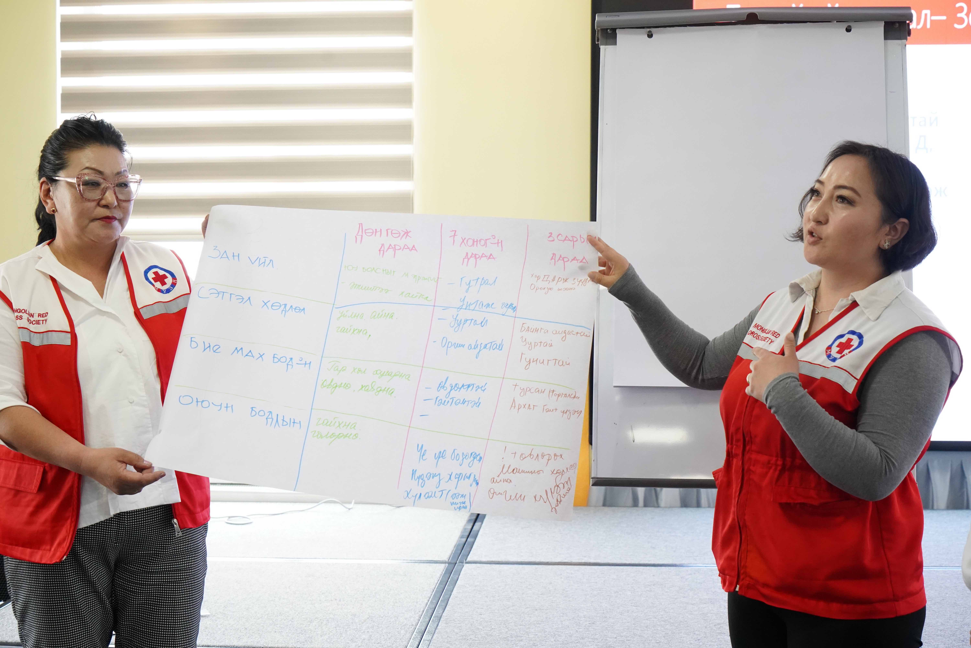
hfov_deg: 35.6
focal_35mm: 56
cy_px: 324
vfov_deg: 24.2
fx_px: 1510
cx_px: 486
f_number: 7.1
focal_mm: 56
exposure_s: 1/200
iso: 5000
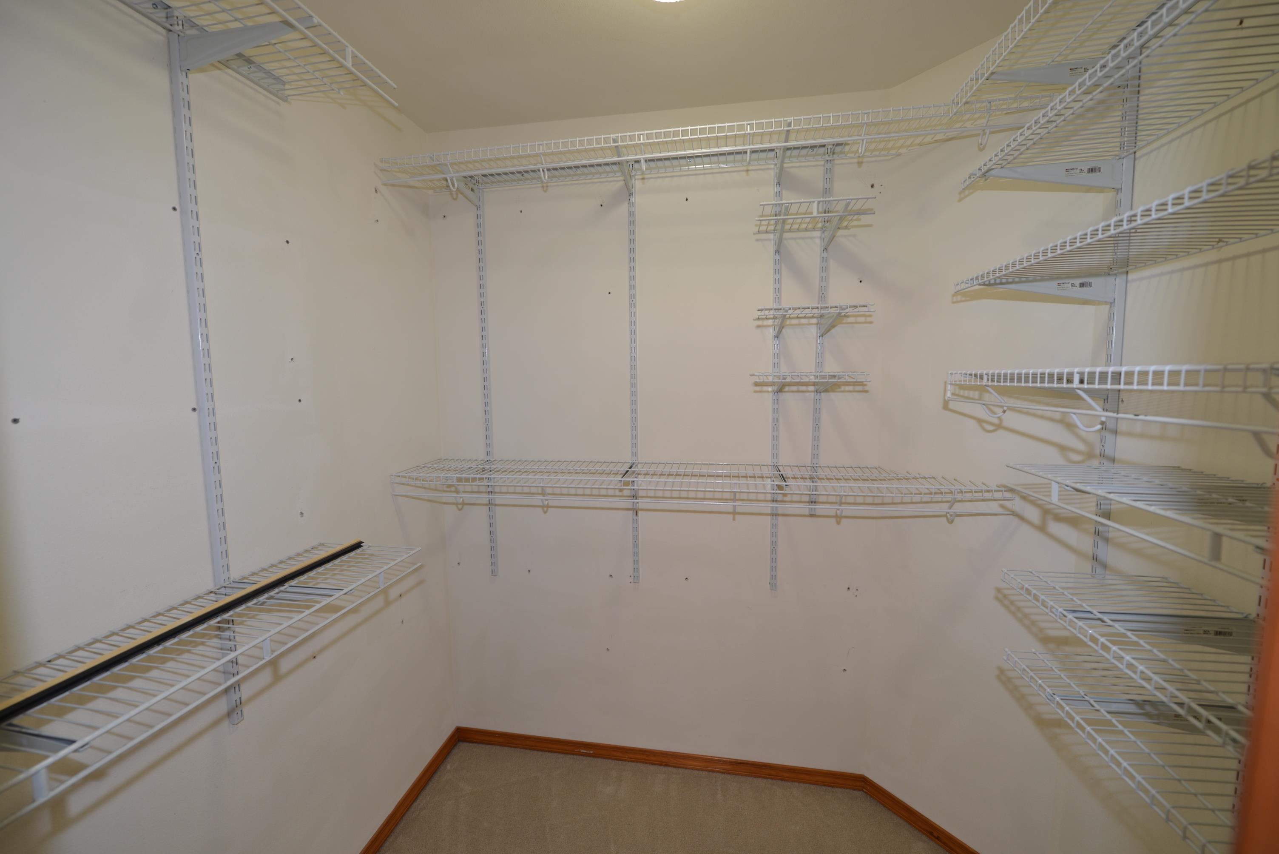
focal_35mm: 14
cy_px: 427
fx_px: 498
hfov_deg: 104.2
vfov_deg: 81.3
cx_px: 640
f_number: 4
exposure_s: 1/60
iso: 220
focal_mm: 14
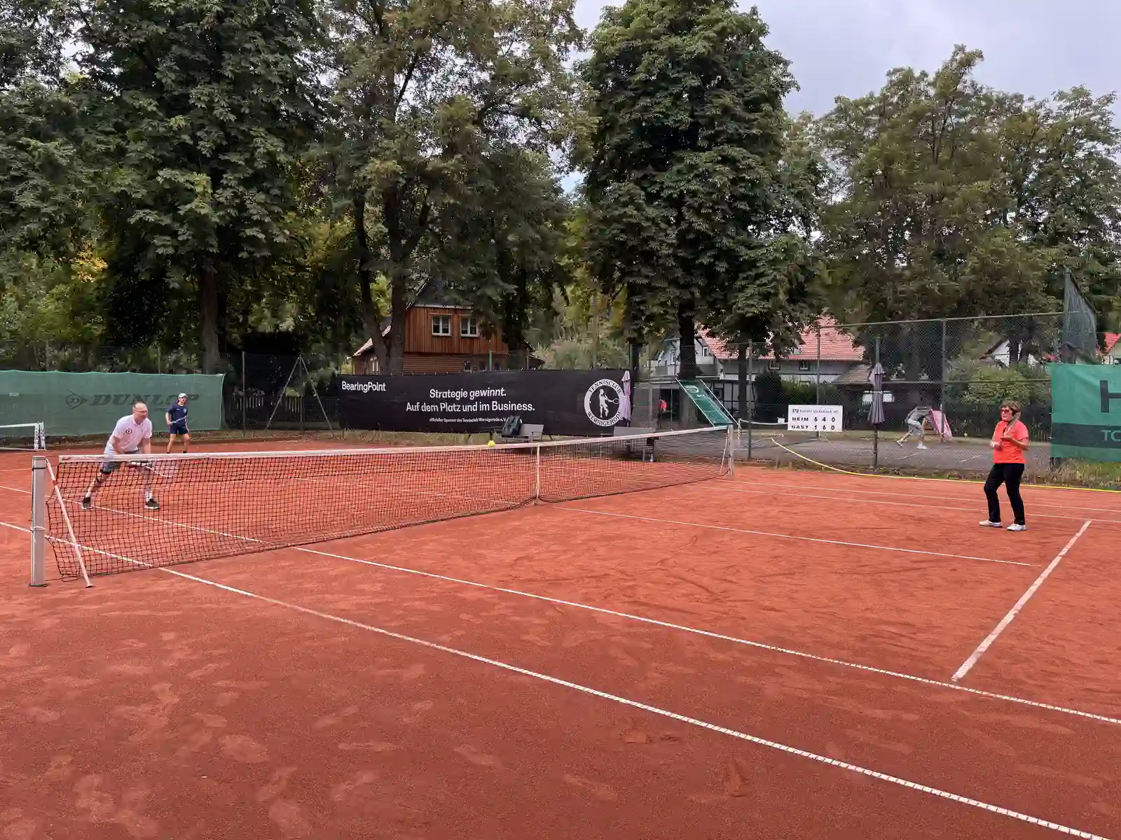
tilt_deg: -1.8
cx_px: 560
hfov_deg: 71.6
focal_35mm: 24
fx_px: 777
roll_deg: -0.6
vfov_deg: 56.8
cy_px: 420
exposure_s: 1/531
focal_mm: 6.76
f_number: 1.78
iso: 80
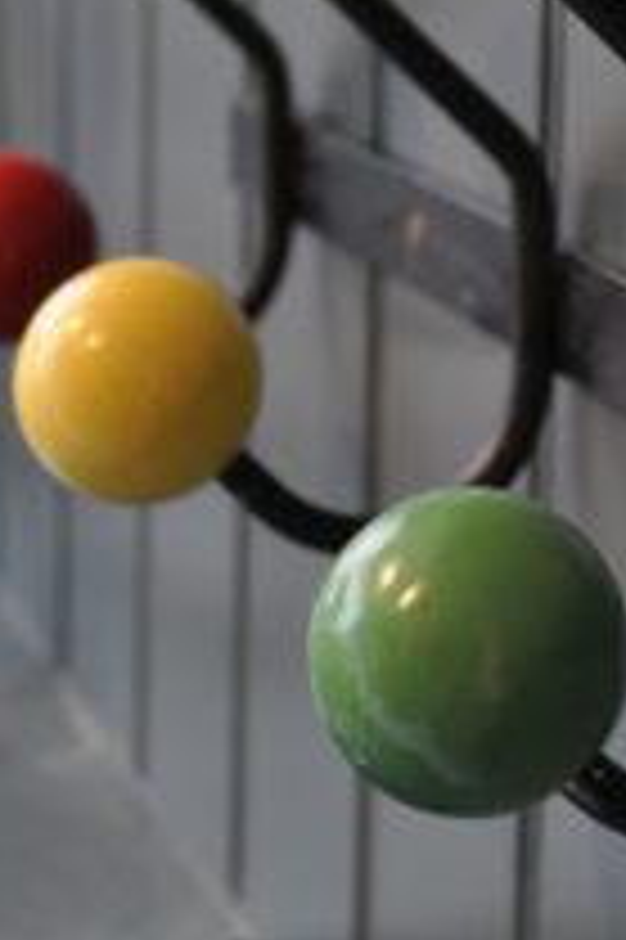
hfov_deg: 11.1
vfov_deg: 16.5
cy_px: 198
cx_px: 482
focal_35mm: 123
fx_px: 3213
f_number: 5
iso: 640
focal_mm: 38
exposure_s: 1/60
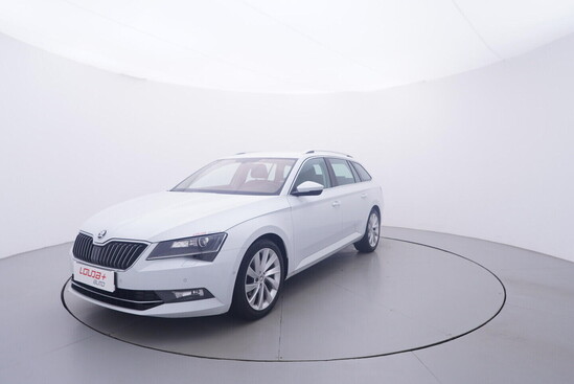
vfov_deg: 56.2
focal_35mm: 22
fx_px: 359
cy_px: 192
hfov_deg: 77.3
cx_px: 287
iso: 200
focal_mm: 15
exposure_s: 1/80
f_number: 5
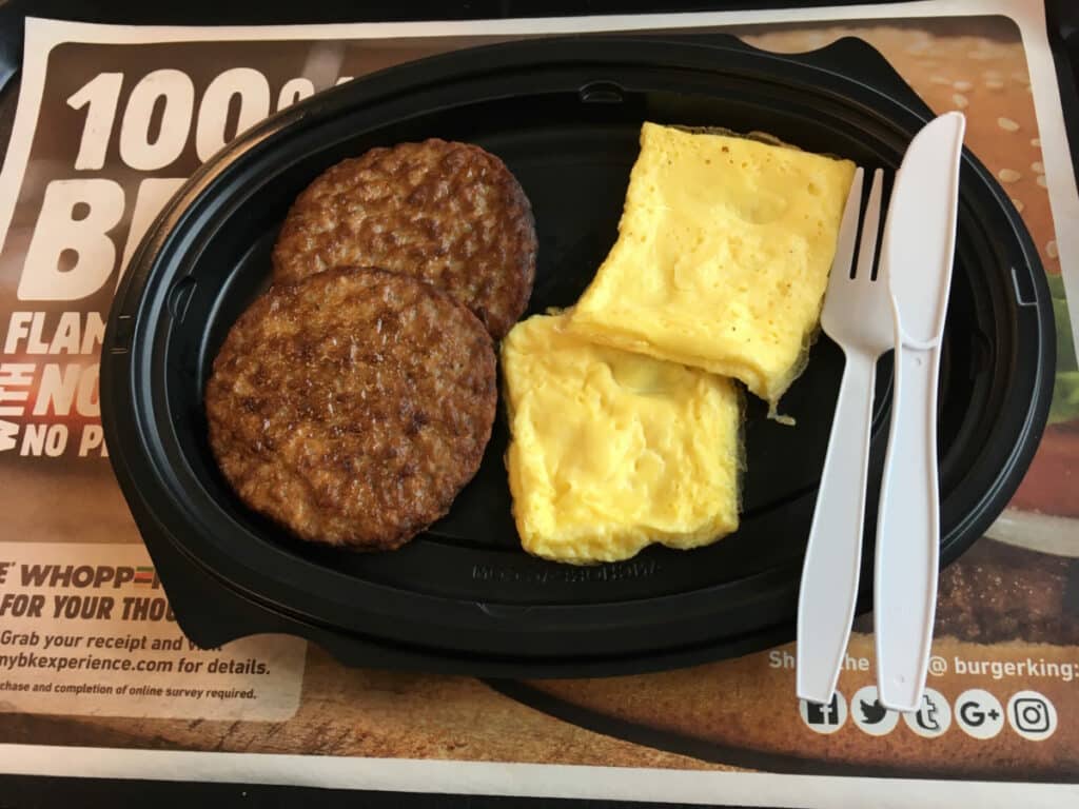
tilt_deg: -68.9
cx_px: 540
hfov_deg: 61.7
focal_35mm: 29
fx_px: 904
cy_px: 404
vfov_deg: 48.2
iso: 25
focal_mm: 4.15
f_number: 2.2
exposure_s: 1/30
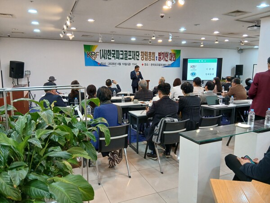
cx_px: 135
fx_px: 203
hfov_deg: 67.3
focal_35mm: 26
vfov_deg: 53.1
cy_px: 102
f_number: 1.8
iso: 200
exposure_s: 1/60
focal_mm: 3.98
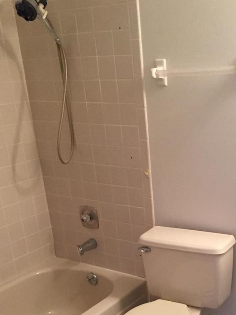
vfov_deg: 37.3
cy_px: 257
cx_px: 184
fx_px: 445
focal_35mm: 49
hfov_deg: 29.1
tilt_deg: -25.3
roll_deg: +0.5
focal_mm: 4.15
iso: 160
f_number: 2.2
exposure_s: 1/30
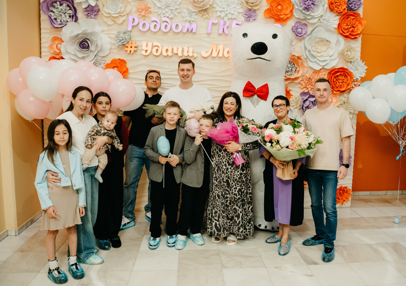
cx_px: 229
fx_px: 324
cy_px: 142
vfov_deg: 47.6
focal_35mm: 28
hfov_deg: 63.9
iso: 640
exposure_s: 1/160
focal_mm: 24
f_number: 4
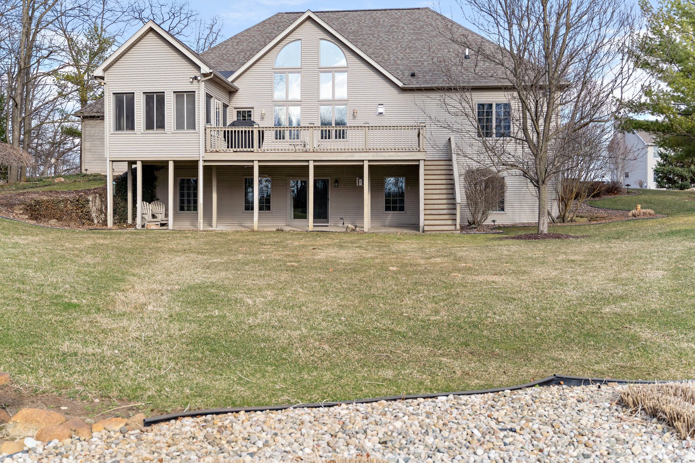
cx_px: 312
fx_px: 753
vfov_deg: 34.2
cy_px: 207
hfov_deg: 49.5
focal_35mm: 39
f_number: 2.8
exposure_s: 1/4000
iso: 400
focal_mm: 33
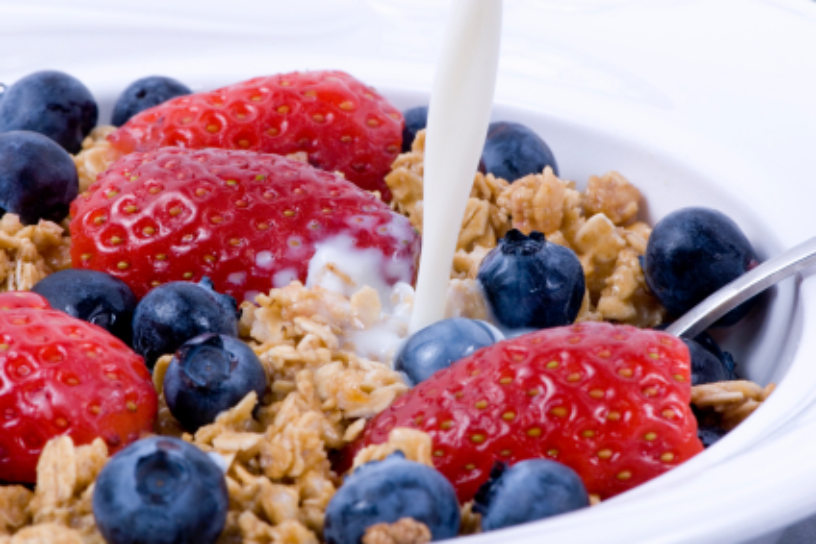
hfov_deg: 13.0
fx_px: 3571
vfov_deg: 8.7
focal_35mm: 158
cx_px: 408
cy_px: 272
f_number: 22
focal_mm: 105
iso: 100
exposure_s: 1/200
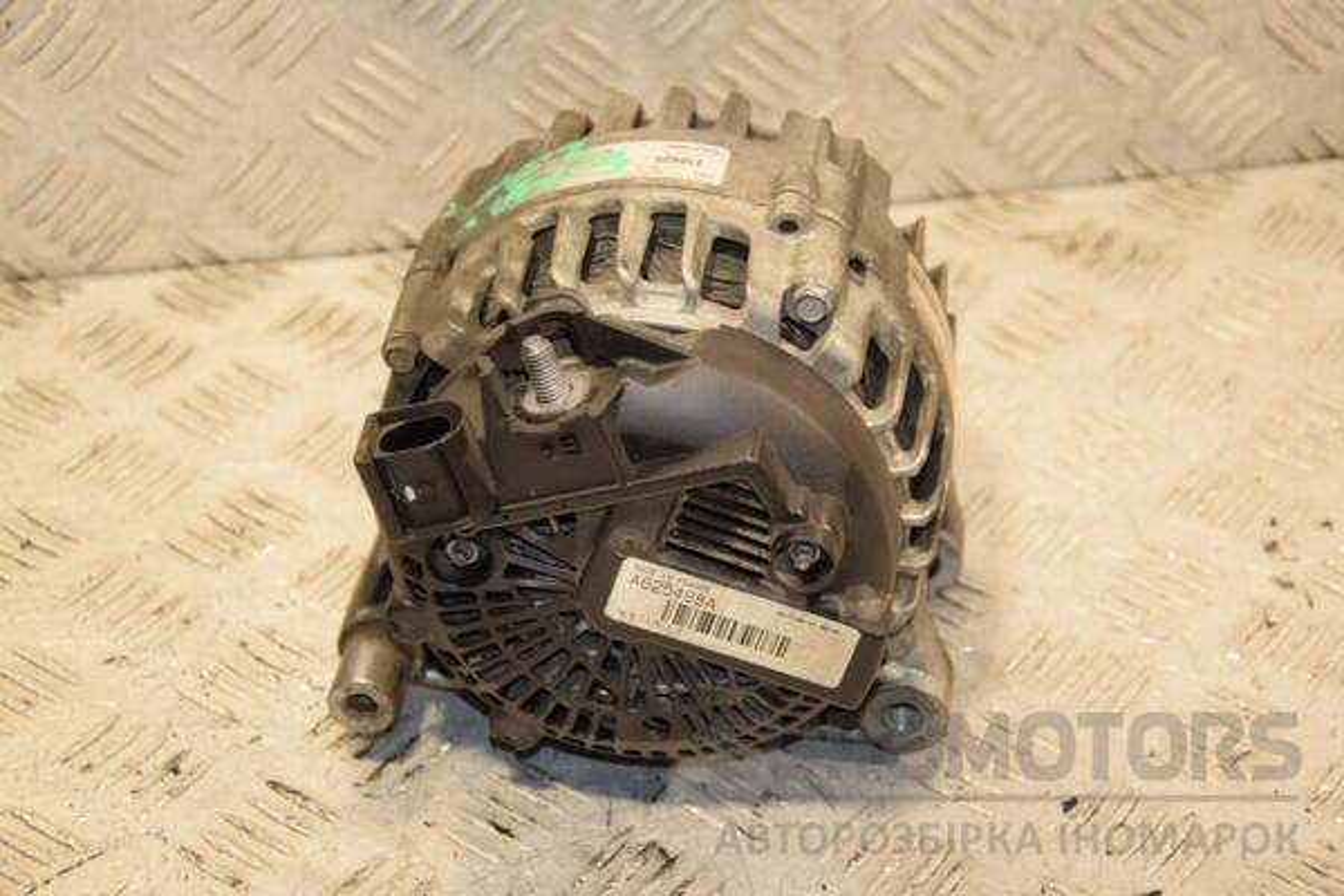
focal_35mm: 78
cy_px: 448
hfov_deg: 26.0
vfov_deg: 17.5
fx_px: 2912
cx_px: 672
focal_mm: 52
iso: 800
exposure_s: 1/160
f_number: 5
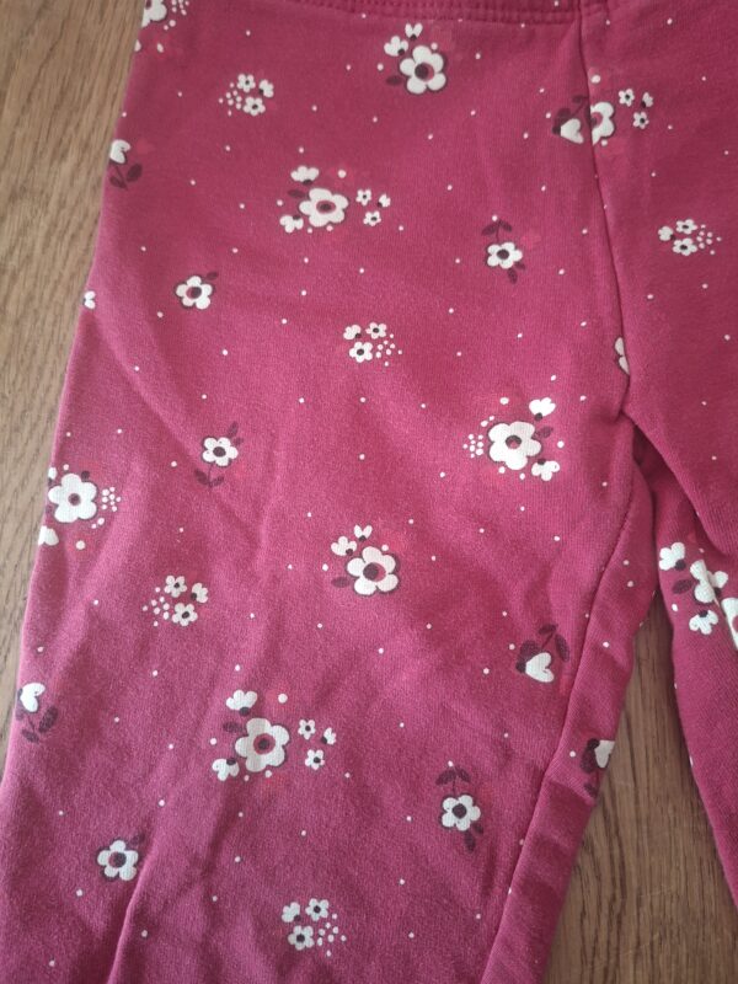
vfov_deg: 73.9
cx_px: 369
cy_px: 492
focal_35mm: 23
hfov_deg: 58.9
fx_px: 654
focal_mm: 5.54
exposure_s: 1/30
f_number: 1.8
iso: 320
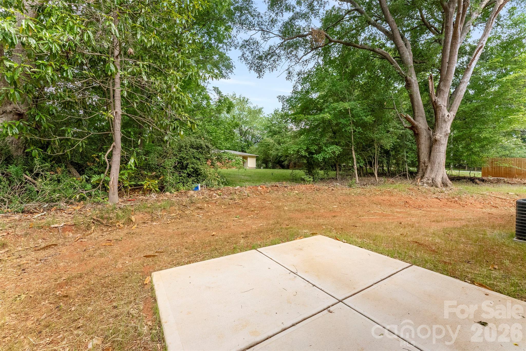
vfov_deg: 81.3
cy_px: 176
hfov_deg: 104.2
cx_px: 263
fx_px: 205
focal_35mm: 14
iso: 2000
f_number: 9
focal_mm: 14
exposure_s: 1/1600
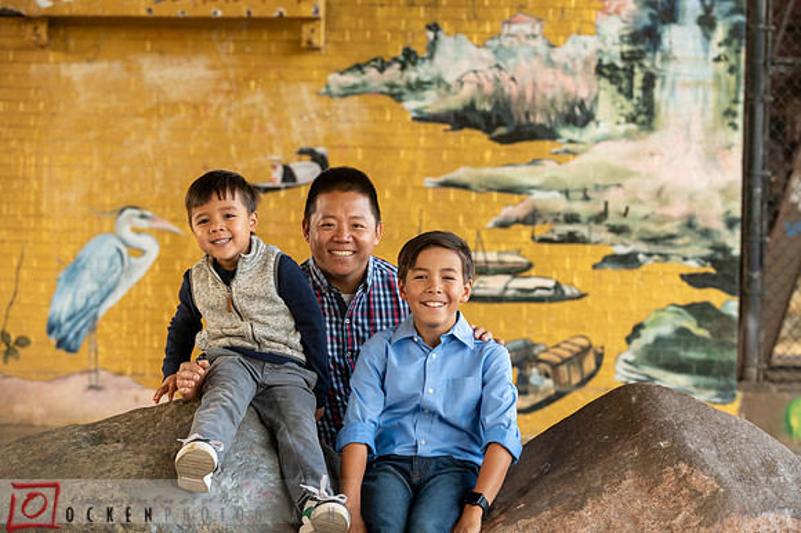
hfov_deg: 19.8
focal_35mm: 103
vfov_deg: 13.2
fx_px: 2296
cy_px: 243
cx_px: 435
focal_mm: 95
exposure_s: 1/200
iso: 400
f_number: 3.5
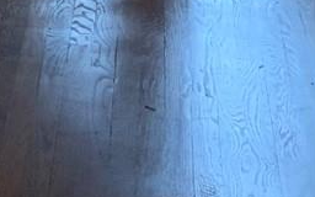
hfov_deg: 10.0
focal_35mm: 192
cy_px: -515
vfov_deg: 6.0
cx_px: -359
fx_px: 1648
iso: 50
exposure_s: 1/120
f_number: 1.8
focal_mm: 3
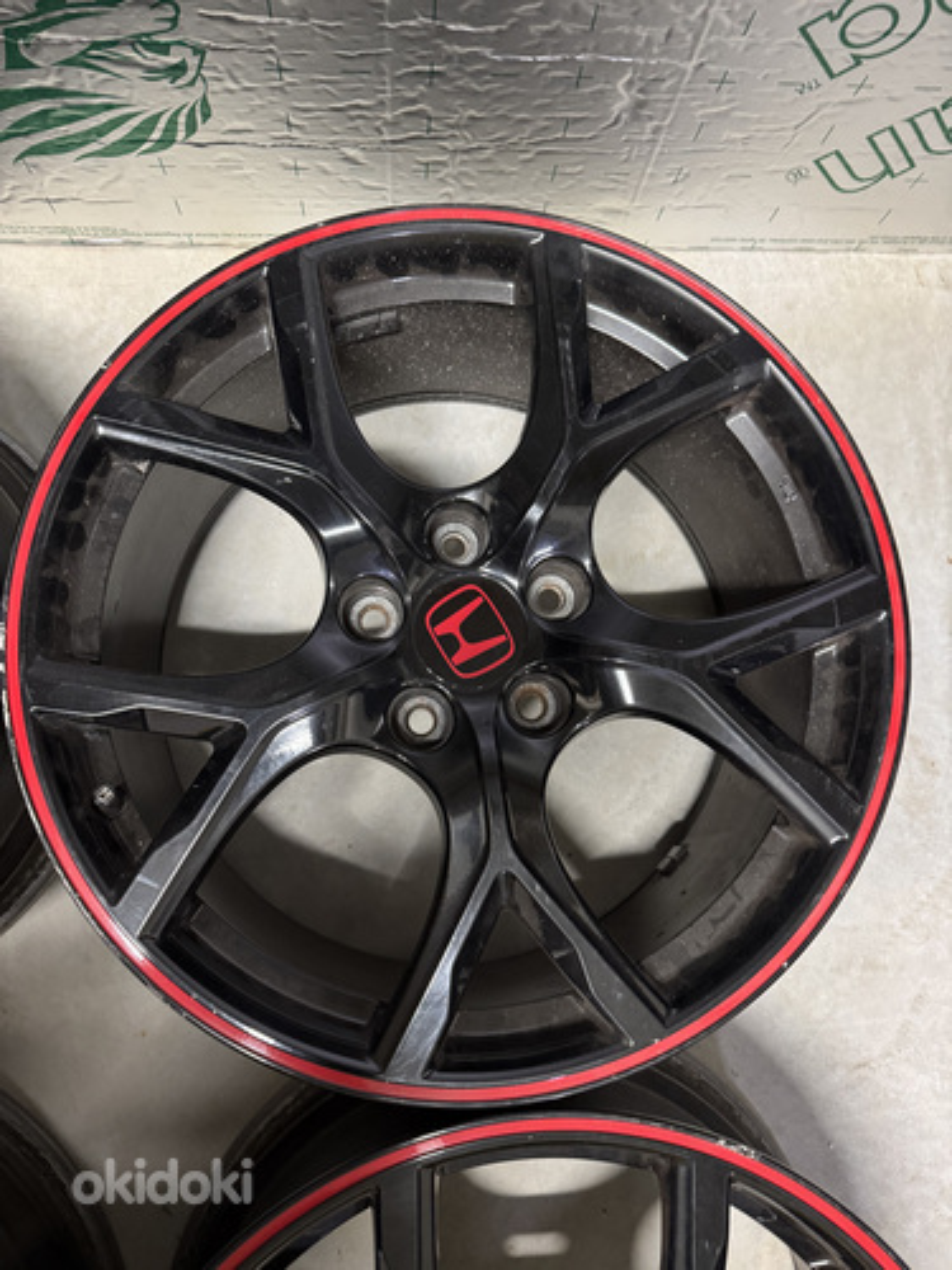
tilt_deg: -80.6
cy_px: 635
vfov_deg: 71.6
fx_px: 880
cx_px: 476
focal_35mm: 24
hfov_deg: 56.8
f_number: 1.78
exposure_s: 1/33
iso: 640
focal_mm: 6.76
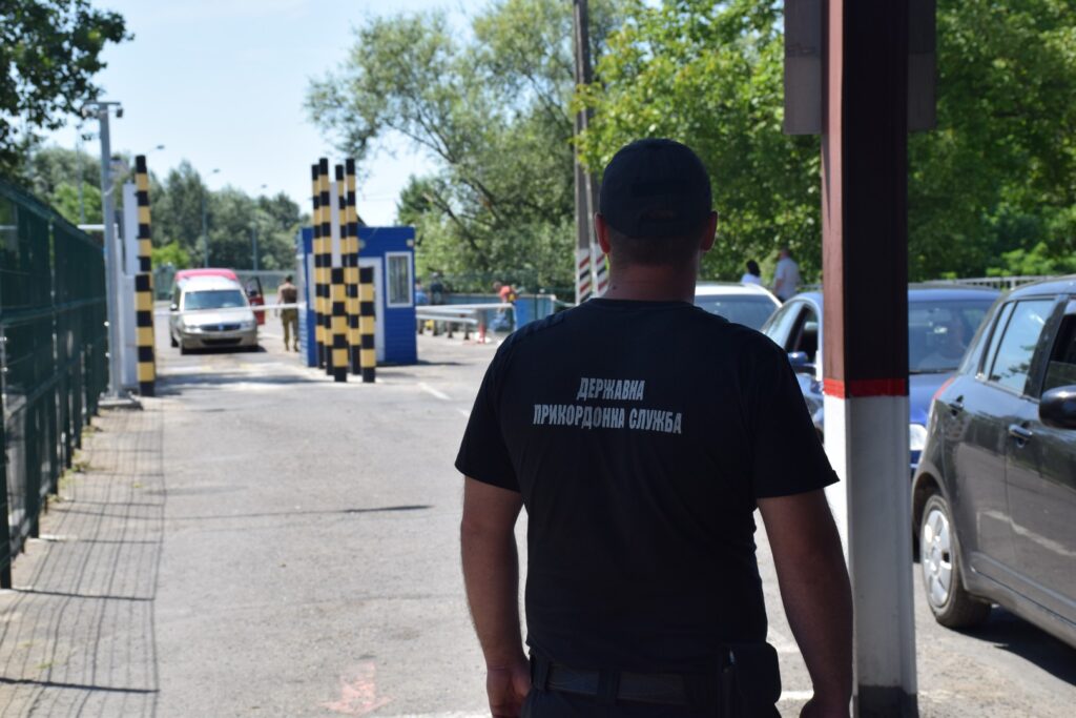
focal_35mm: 68
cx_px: 538
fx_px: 2018
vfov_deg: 20.2
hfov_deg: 29.9
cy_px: 359
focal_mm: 45
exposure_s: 1/320
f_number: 9
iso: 200
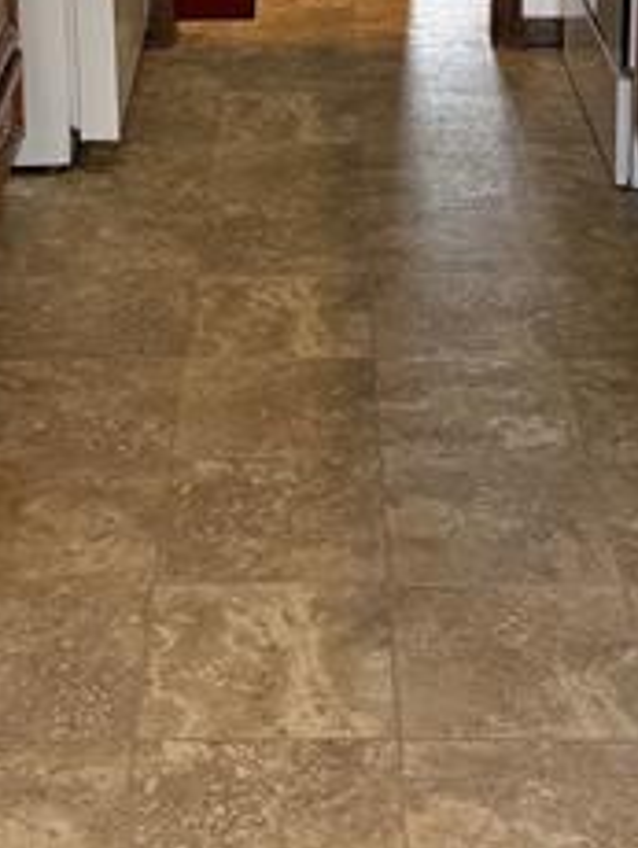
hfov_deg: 18.5
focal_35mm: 80
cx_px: 321
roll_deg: -0.1
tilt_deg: -11.2
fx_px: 1962
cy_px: -170
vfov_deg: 22.5
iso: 320
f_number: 1.78
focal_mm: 6.76
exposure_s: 1/124
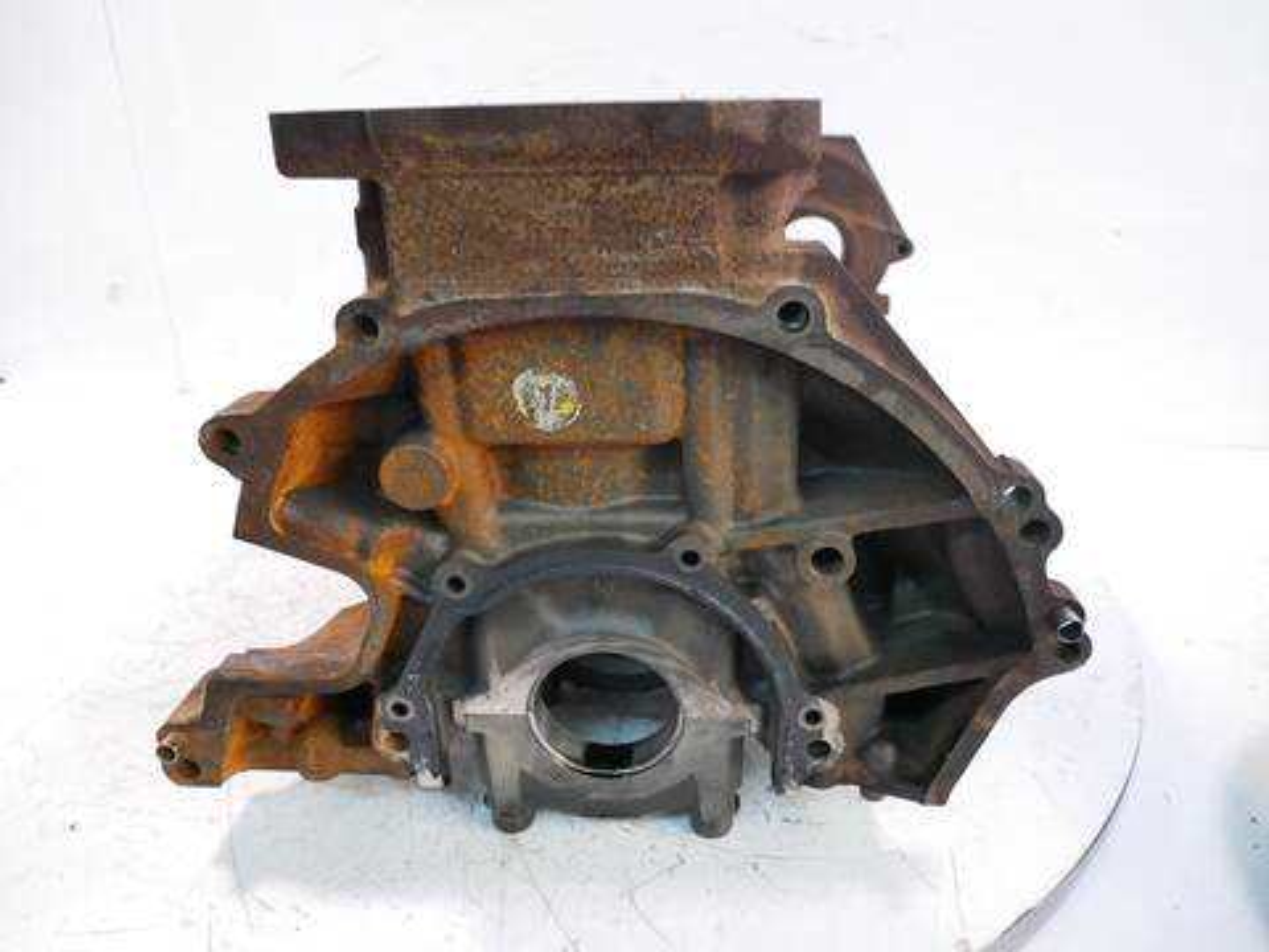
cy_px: 476
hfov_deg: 71.6
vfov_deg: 56.8
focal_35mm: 24
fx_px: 880
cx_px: 634
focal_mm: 12
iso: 1250
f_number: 3.5
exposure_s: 1/60
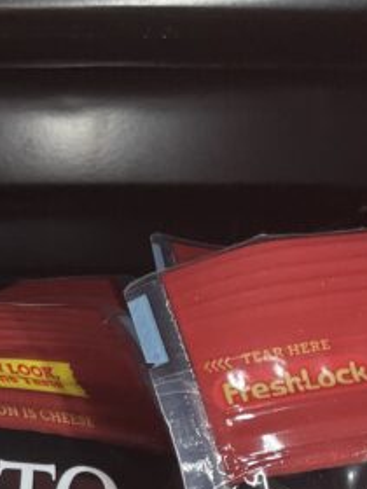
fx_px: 1343
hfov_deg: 14.9
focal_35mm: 95
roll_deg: +0.3
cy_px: 835
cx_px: -114
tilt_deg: -14.1
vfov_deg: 17.4
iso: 64
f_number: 1.6
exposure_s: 1/120
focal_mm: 4.2
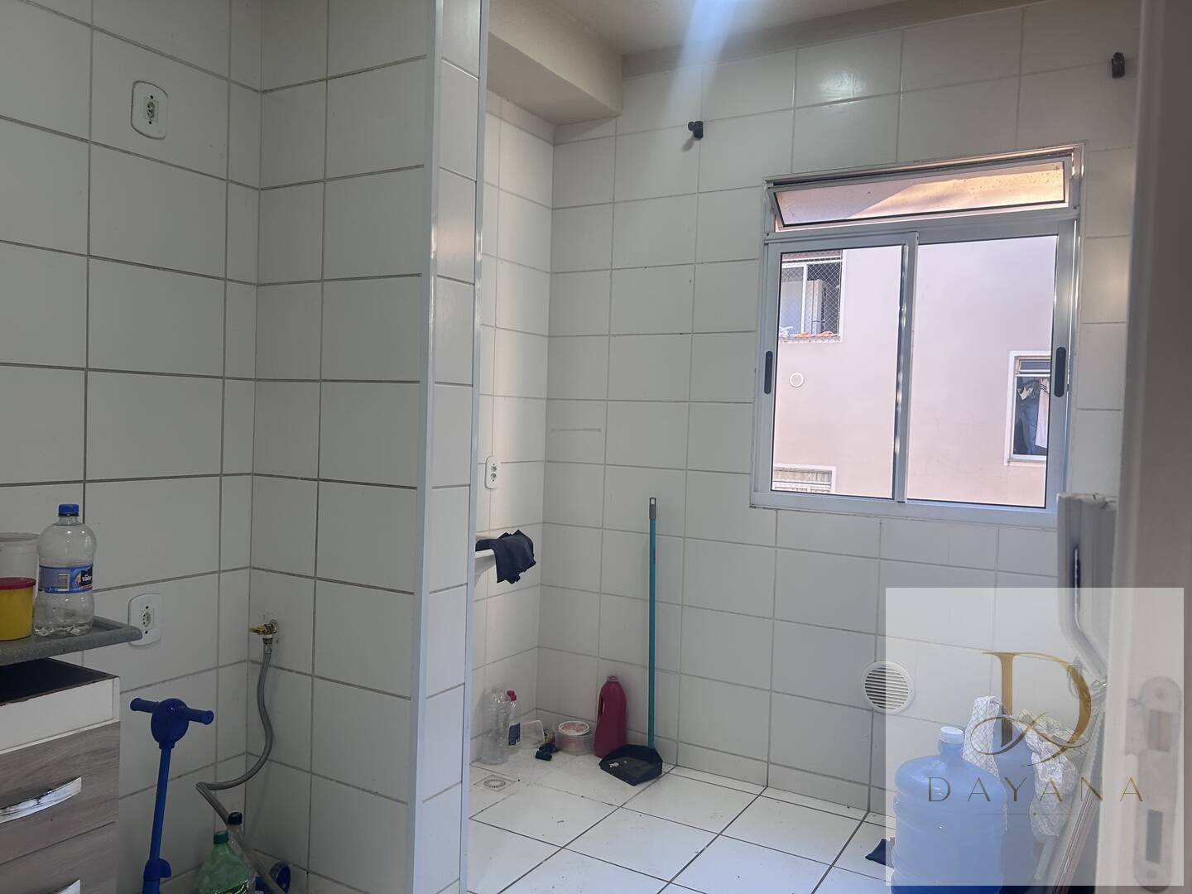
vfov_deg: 53.1
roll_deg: -1.7
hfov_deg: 67.3
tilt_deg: -2.4
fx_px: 895
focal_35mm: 26
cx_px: 596
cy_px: 447
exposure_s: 1/120
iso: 80
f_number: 1.5
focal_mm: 5.7
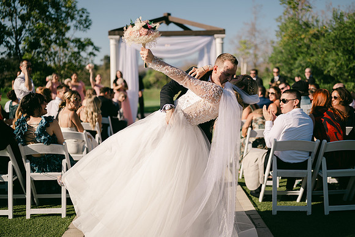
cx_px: 178
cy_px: 118
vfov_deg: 37.2
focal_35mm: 36
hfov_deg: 53.5
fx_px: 352
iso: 64
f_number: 1.3
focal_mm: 35
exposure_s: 1/10000
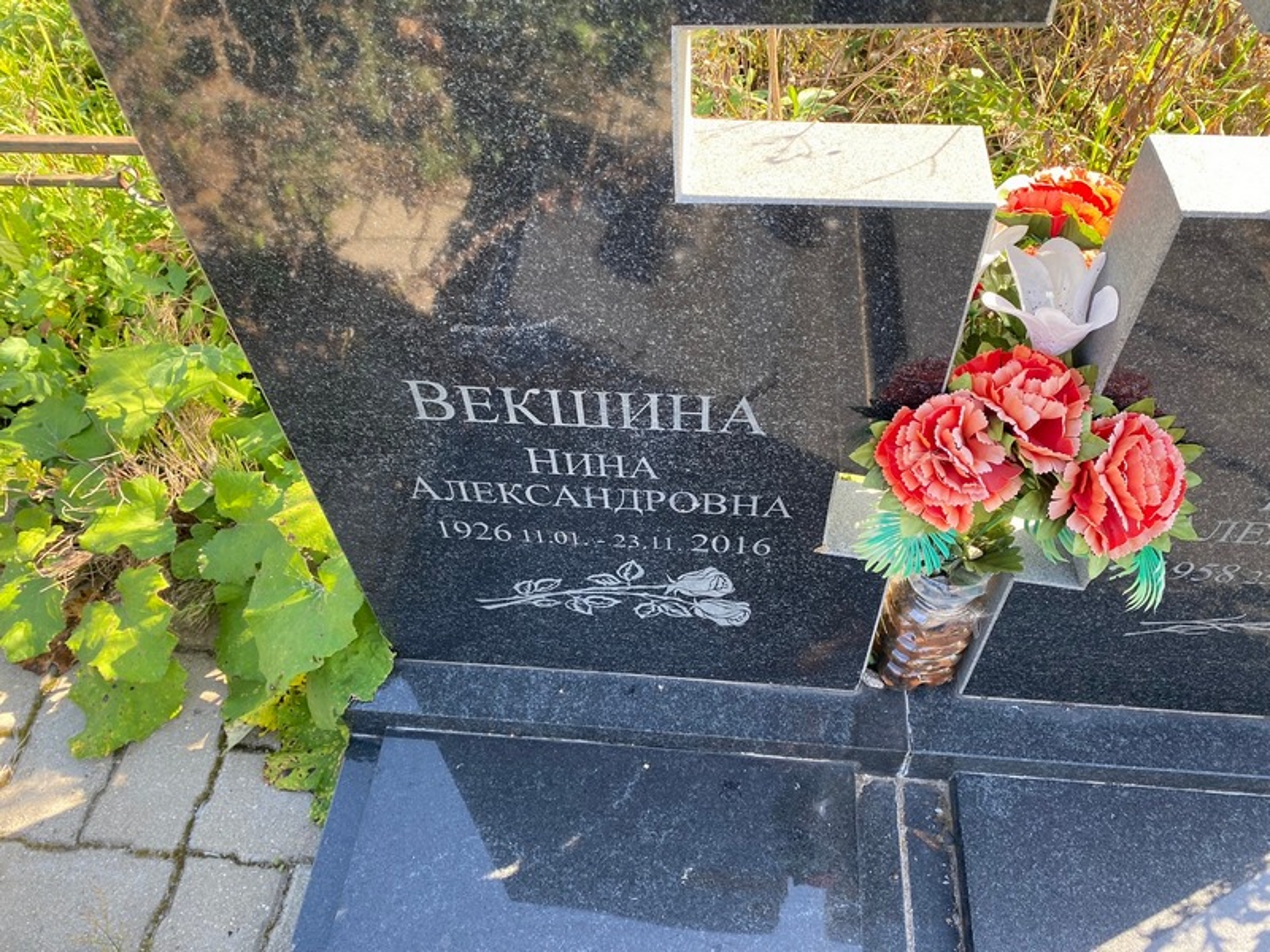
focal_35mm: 26
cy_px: 476
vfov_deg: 53.1
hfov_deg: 67.3
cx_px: 635
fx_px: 954
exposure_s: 1/148
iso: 32
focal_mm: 4.25
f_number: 1.8
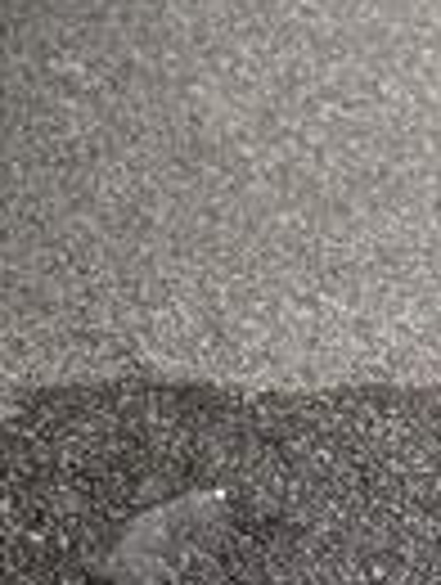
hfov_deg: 5.4
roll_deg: -1.6
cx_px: -954
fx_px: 4334
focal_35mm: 256
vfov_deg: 7.3
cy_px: -774
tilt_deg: -14.0
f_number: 1.6
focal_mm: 5.96
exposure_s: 1/2985
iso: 50
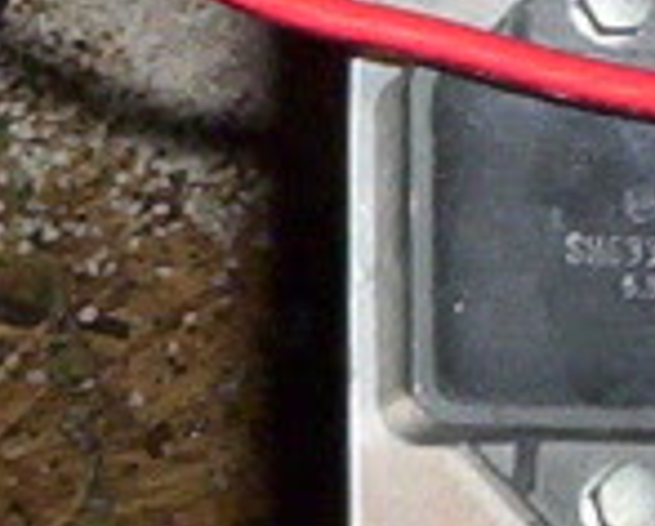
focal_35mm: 259
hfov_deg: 7.5
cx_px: 423
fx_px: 5028
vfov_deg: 6.0
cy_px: 38
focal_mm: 5
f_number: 4.5
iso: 140
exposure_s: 1/60
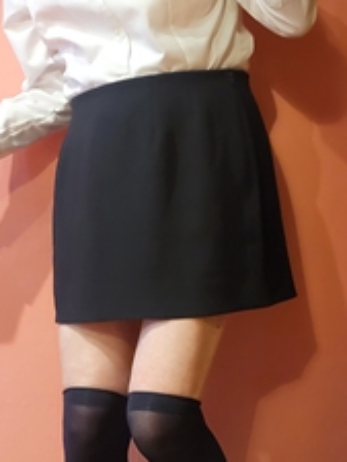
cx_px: 164
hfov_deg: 24.4
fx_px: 801
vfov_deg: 32.2
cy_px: 220
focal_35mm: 60
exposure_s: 1/40
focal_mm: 5.4
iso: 640
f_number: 1.8
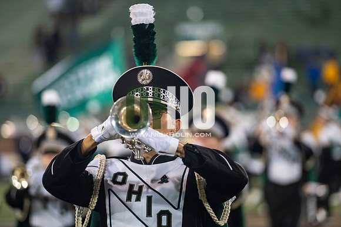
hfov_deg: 10.3
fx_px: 1893
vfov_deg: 6.9
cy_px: 114
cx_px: 170
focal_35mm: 200
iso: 1000
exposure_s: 1/500
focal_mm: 200
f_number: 2.8
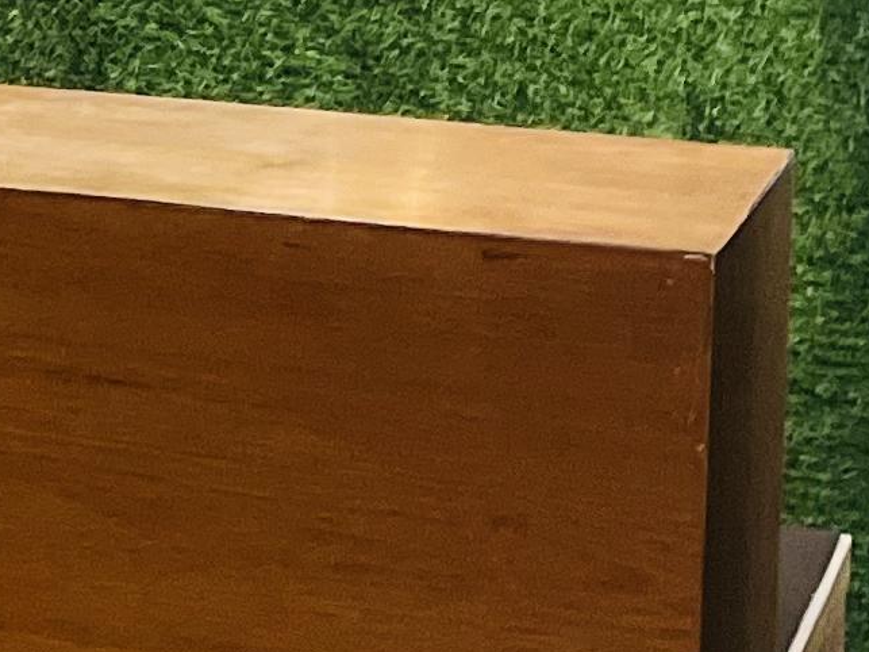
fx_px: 4091
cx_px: -1462
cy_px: -207
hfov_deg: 10.0
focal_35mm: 163
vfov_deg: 9.0
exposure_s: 1/50
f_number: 1.6
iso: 400
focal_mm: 5.1
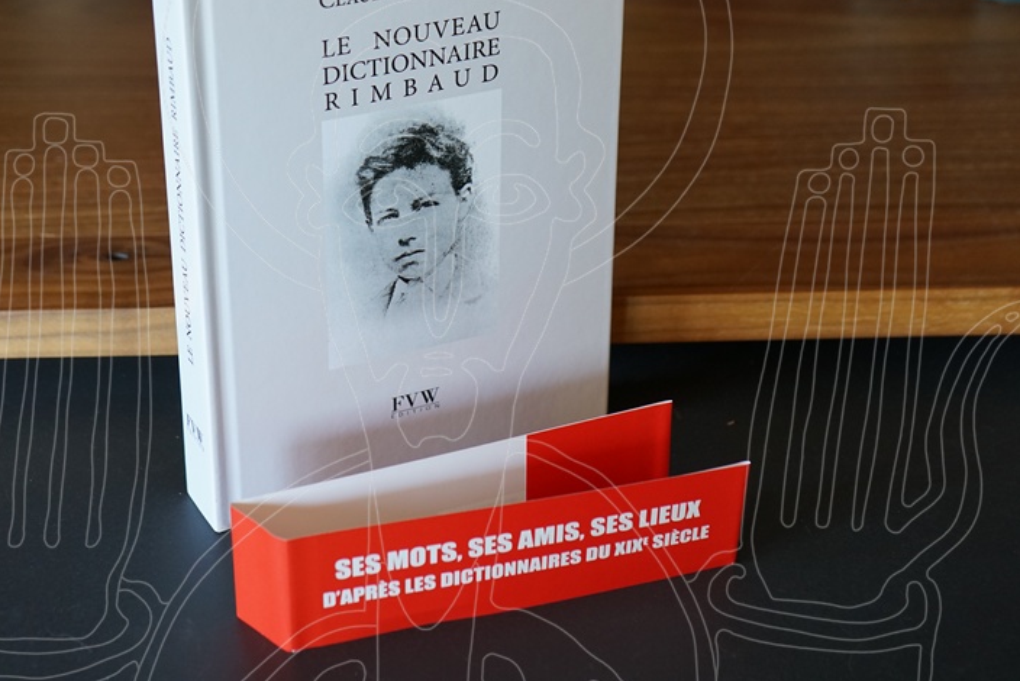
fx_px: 2012
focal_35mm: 71
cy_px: 199
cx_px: 442
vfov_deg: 19.1
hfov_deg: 28.4
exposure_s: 1/160
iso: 1600
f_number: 4
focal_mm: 50
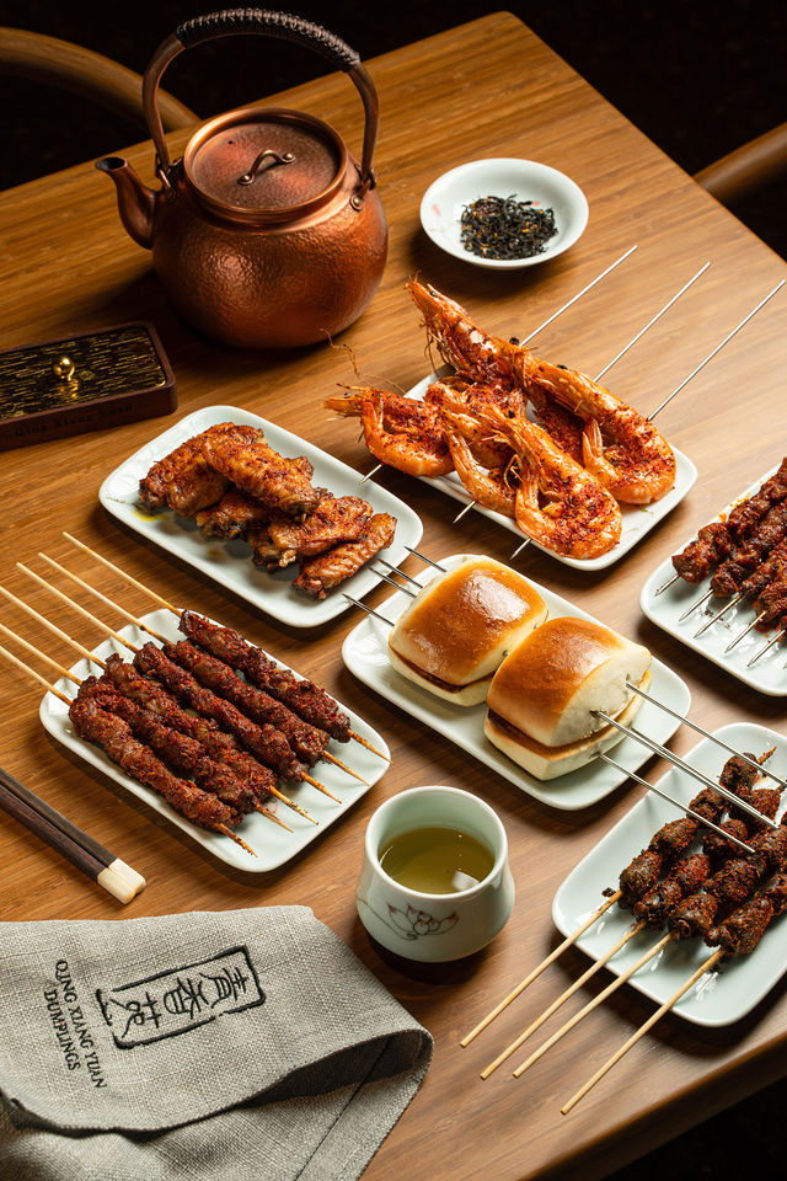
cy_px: 590
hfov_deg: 18.2
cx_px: 394
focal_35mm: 75
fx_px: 2459
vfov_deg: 27.0
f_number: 11
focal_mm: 75
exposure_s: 1/250
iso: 500
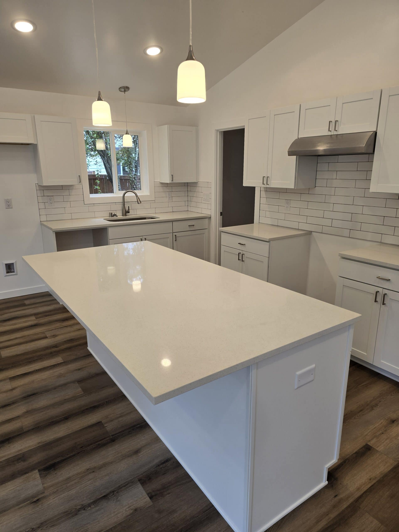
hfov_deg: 58.9
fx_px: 353
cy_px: 266
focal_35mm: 23
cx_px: 200
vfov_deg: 73.9
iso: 64
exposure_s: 1/120
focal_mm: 6.3
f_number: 1.7
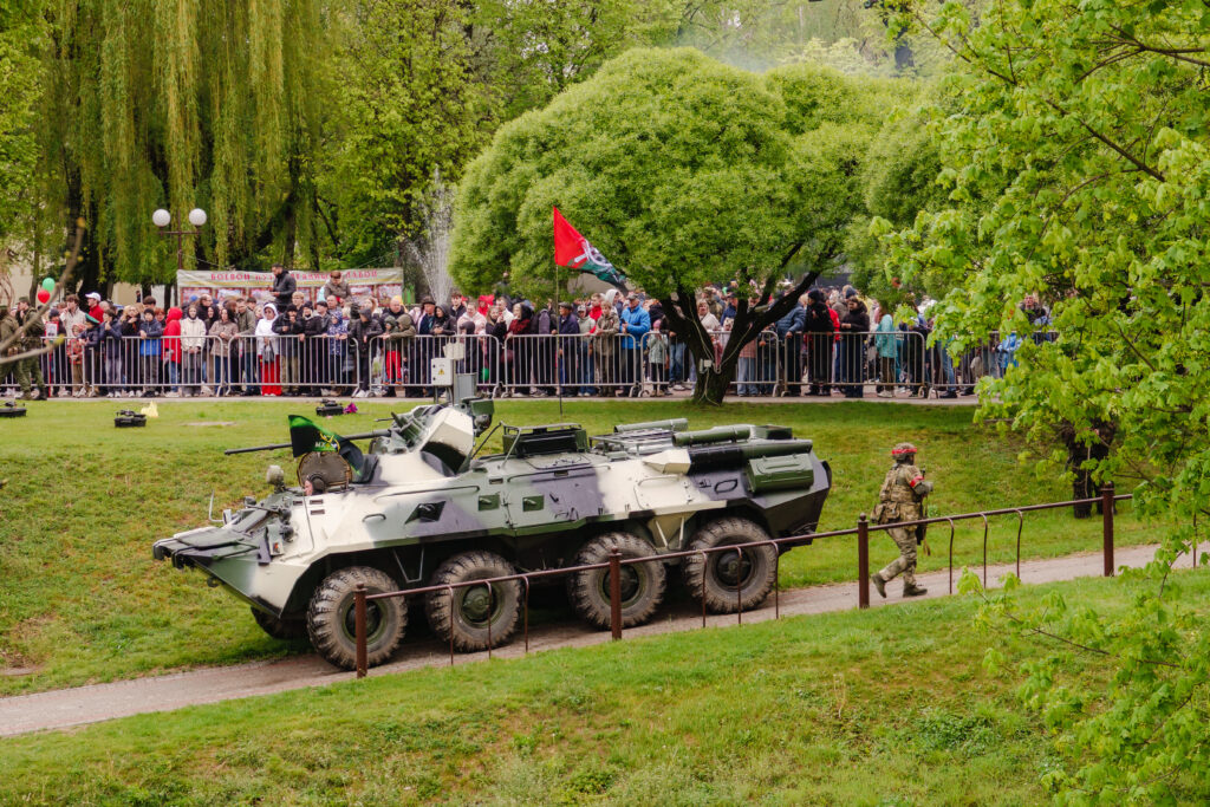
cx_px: 605
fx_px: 2655
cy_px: 404
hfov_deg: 25.7
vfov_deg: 17.3
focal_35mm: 79
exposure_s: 1/200
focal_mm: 28.91
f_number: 3.5
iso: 100
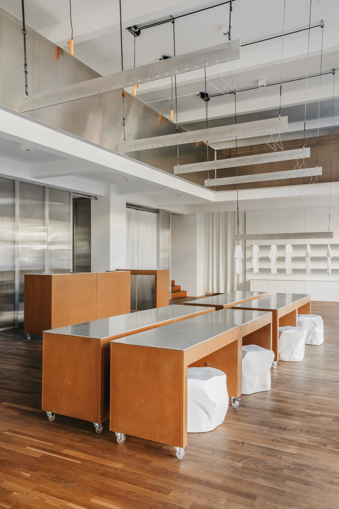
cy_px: 254
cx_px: 170
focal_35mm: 29
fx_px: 410
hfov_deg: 45.0
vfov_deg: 63.7
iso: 50
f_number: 11
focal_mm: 29
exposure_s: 1/25
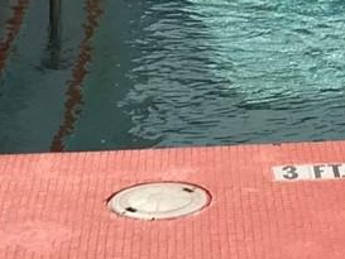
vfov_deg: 8.6
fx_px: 1635
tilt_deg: -4.8
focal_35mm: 164
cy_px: -264
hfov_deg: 11.7
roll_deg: -0.5
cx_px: 464
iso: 20
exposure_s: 1/6410
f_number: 1.8
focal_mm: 3.99
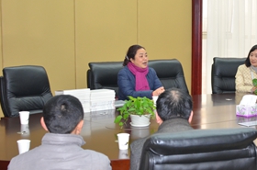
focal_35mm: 75
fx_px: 534
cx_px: 228
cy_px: 89
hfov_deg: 26.2
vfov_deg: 18.1
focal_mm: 28
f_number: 4.8
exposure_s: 1/60
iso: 640
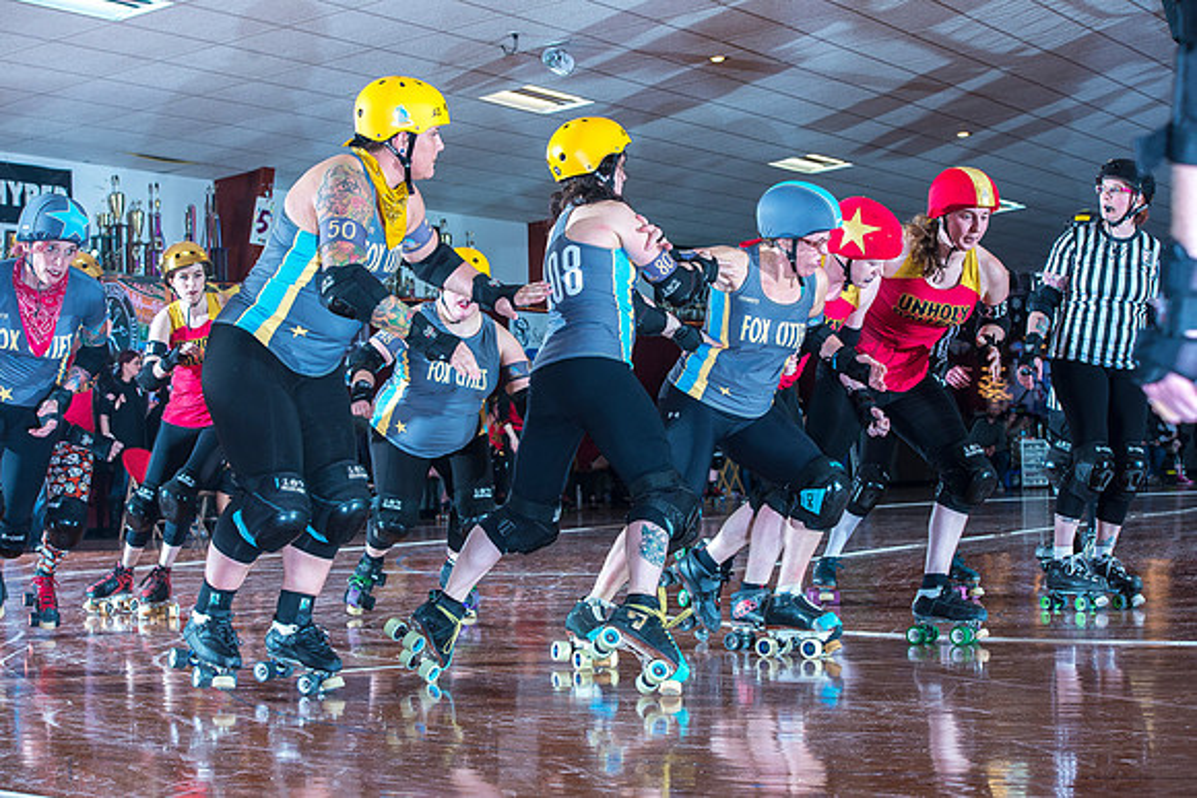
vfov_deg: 17.5
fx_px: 2594
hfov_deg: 26.0
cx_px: 598
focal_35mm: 78
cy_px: 399
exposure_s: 1/160
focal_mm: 78
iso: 800
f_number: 7.1
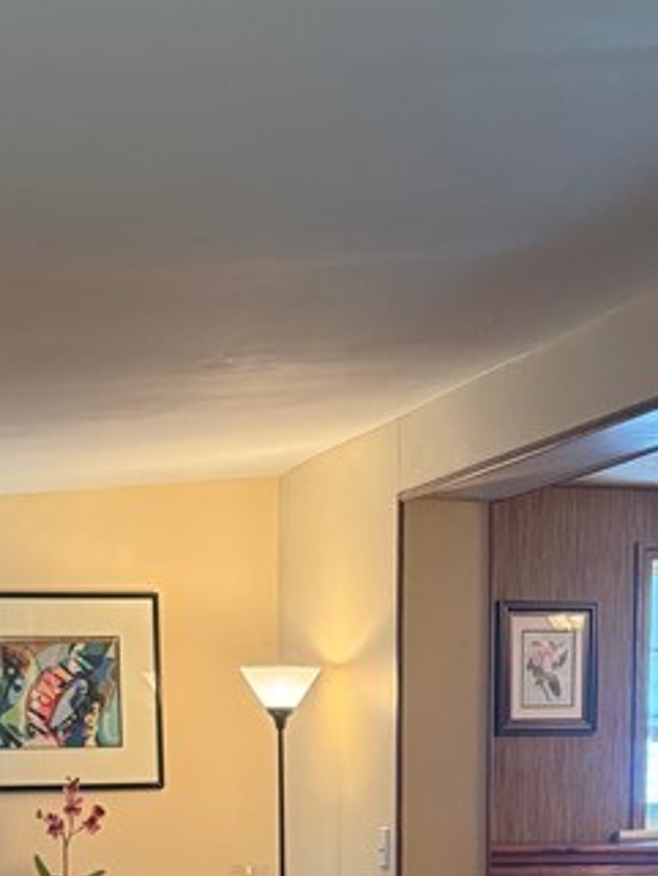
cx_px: 319
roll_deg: +0.1
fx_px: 2102
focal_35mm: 83
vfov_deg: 21.9
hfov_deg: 17.8
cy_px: 1034
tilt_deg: -7.9
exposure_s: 1/60
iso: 250
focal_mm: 5.96
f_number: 1.6
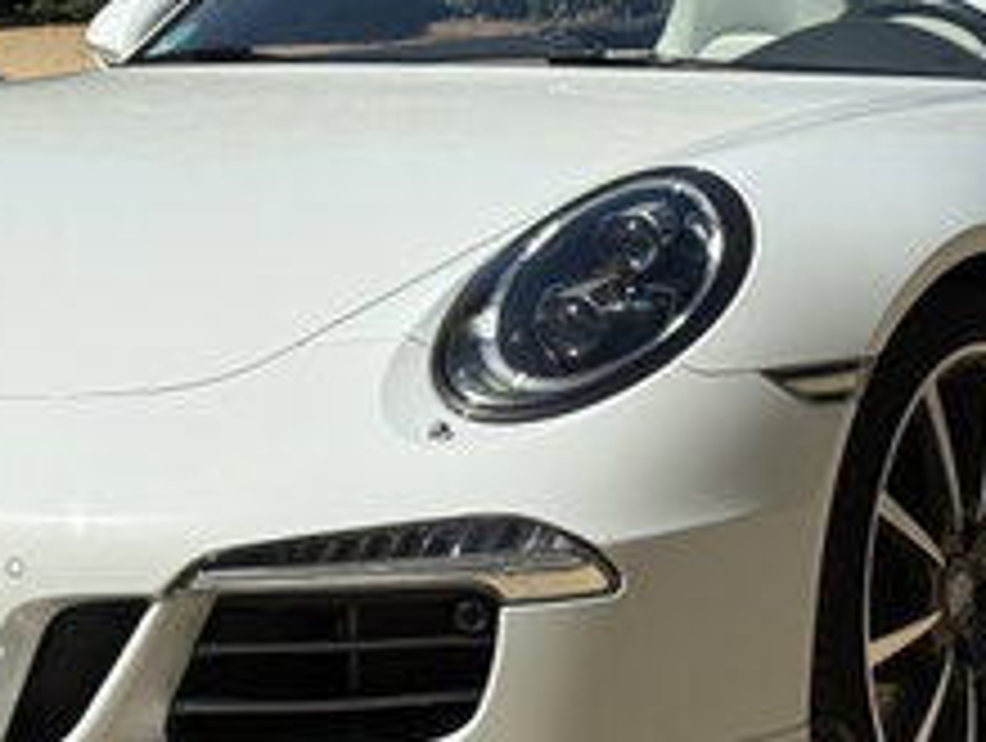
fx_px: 4793
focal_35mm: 168
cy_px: 274
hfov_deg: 11.7
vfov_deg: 8.9
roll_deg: -0.3
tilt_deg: -5.1
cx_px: 437
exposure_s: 1/4098
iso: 80
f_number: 1.78
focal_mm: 6.76
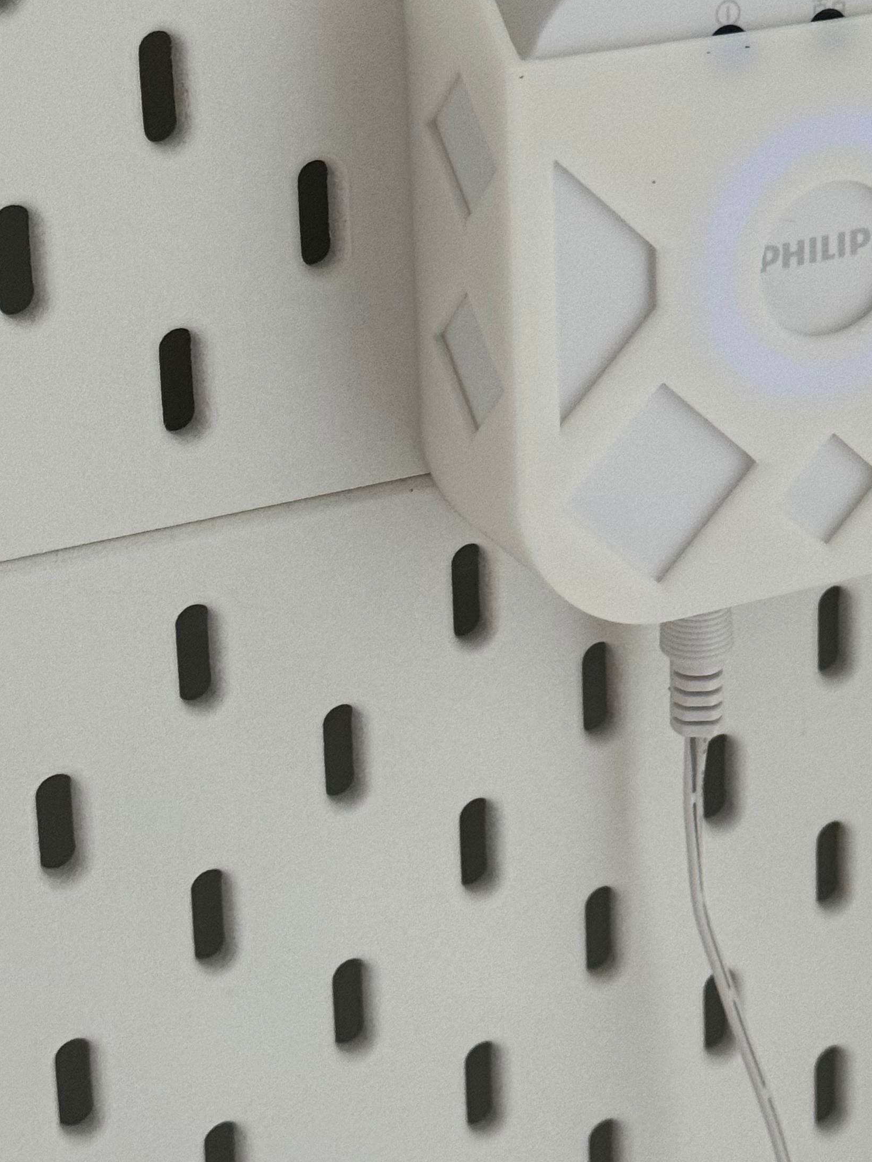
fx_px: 2956
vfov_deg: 22.0
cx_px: 771
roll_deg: -1.0
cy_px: 241
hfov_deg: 16.6
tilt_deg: -20.6
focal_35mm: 88
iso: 250
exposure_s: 1/44
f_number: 1.78
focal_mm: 6.86
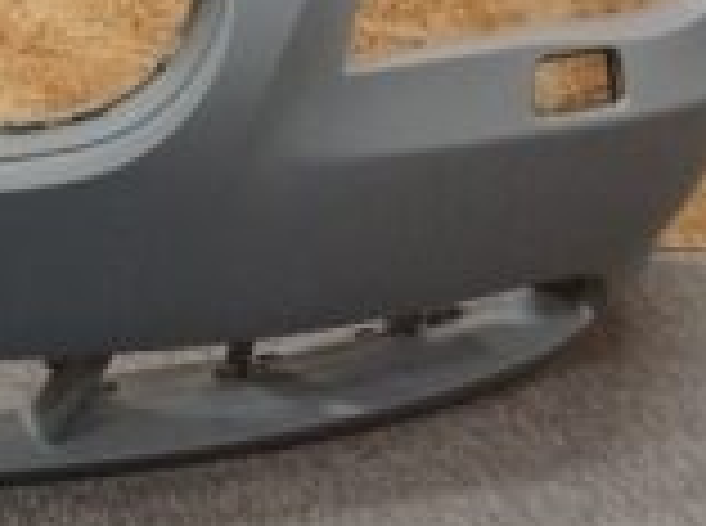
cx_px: -283
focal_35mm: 83
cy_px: -7
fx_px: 1689
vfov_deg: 17.3
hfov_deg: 20.8
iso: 250
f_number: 1.8
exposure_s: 1/25
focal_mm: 3.98
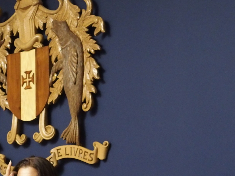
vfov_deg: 11.7
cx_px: 153
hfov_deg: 15.9
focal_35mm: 124
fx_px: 842
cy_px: 199
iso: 800
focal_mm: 10.8
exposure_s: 1/50
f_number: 2.8
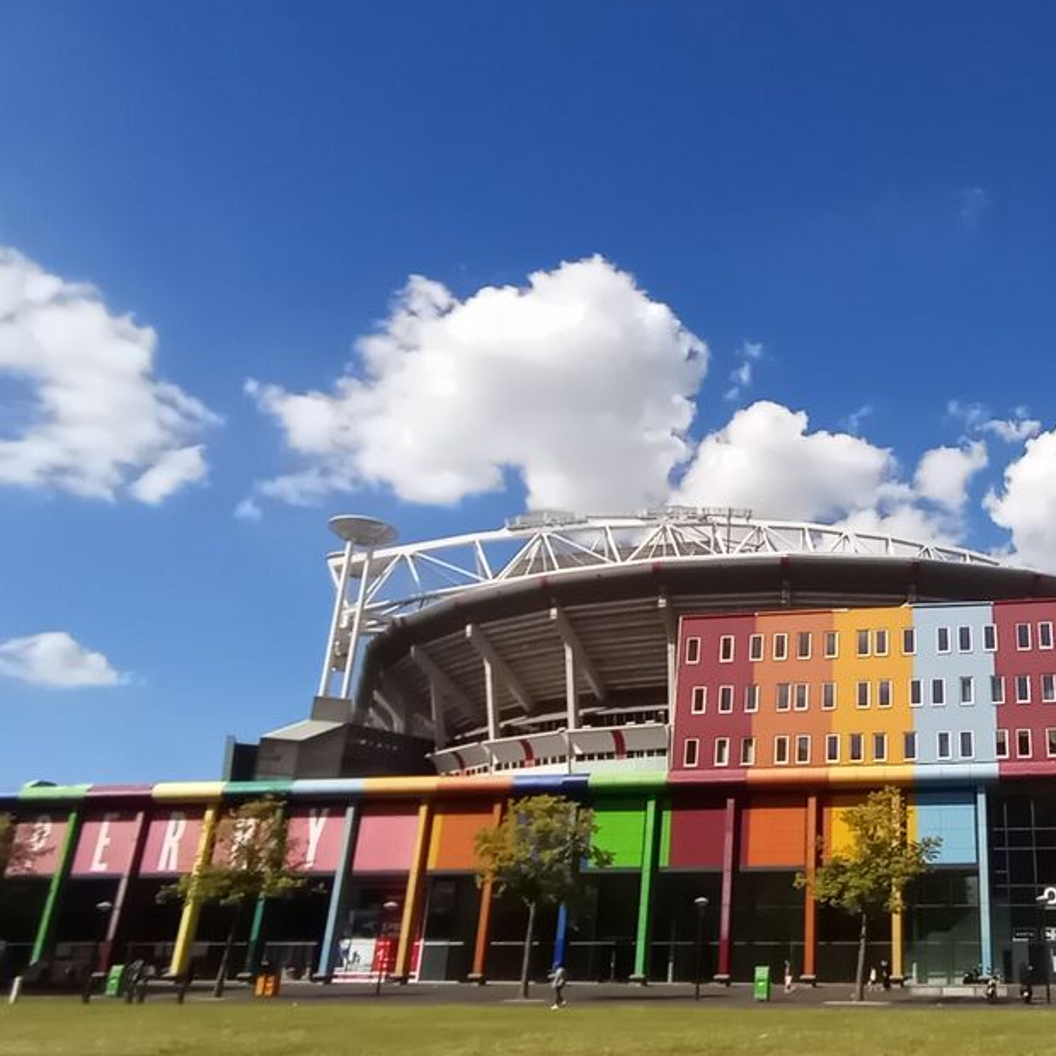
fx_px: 1070
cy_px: 579
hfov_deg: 48.9
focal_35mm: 31
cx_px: 872
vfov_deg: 52.4
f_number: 2.2
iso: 100
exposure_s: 1/1362
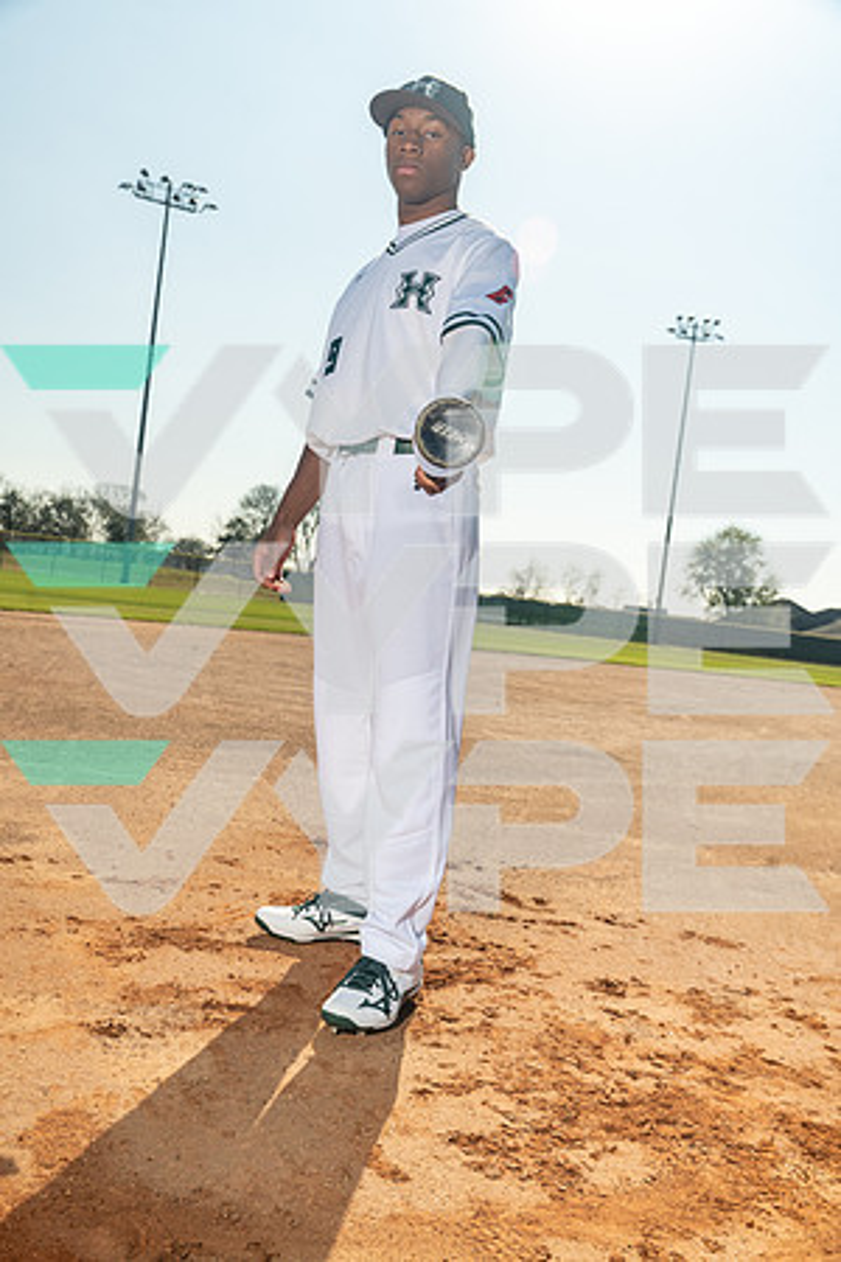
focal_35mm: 33
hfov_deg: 40.0
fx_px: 1156
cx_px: 420
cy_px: 631
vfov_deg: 57.2
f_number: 7.1
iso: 500
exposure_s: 1/200
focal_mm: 33
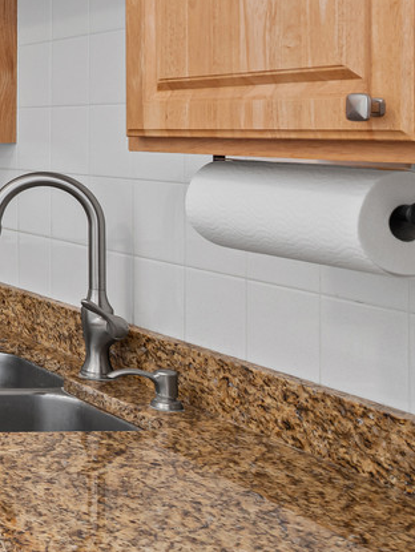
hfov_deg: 17.0
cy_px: 148
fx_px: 958
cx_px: -444
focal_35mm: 60
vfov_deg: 31.7
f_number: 9
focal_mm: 16
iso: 320
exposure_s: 1/3
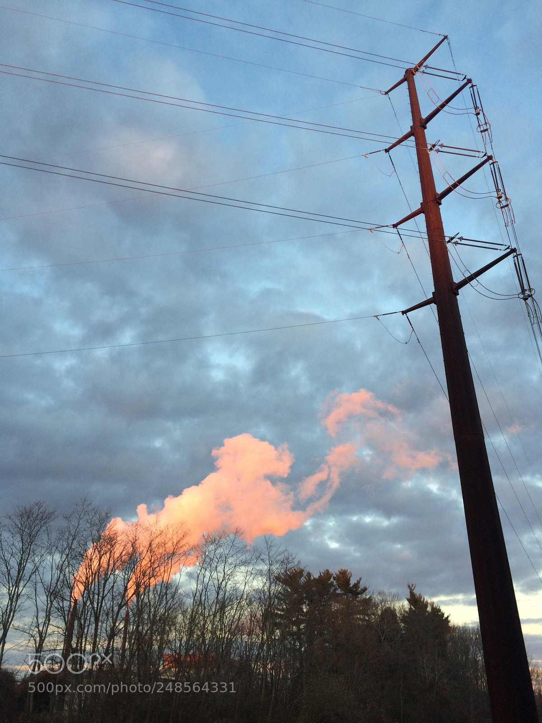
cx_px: 271
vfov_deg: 61.7
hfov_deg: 48.2
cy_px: 362
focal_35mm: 29
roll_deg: +0.5
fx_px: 605
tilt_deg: +27.9
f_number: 2.2
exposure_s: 1/120
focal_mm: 4.15
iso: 50
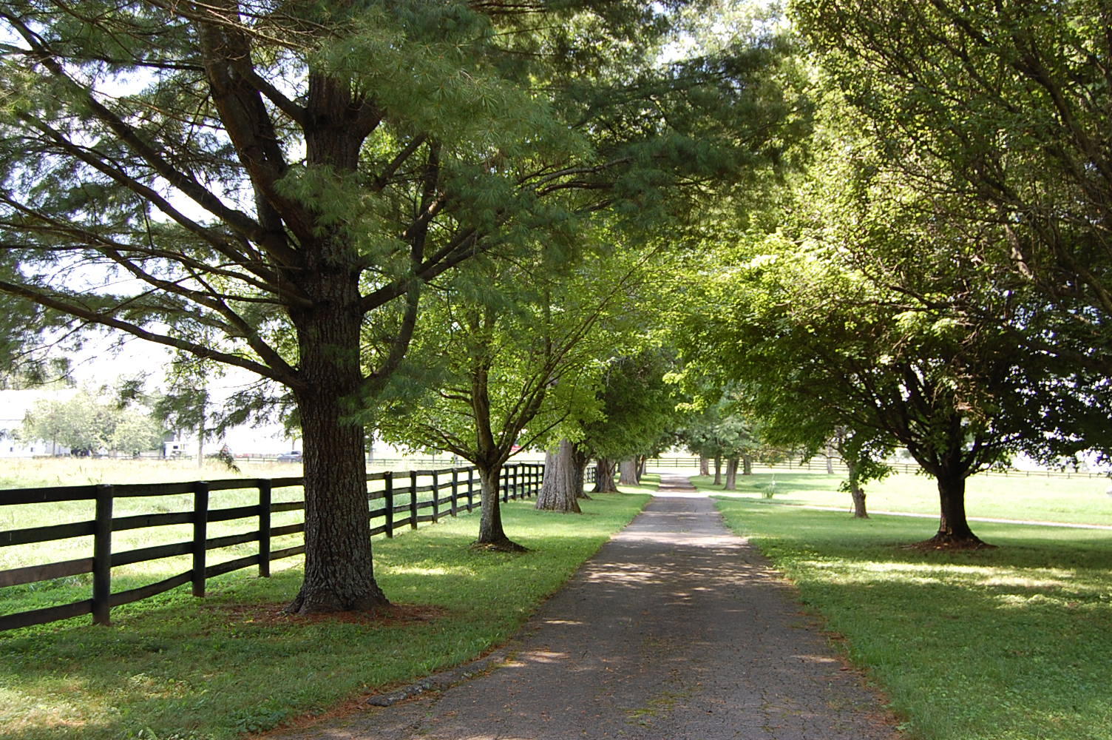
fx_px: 1204
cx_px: 556
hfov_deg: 49.6
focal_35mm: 39
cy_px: 370
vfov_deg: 34.1
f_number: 5.6
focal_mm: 26
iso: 320
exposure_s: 1/125
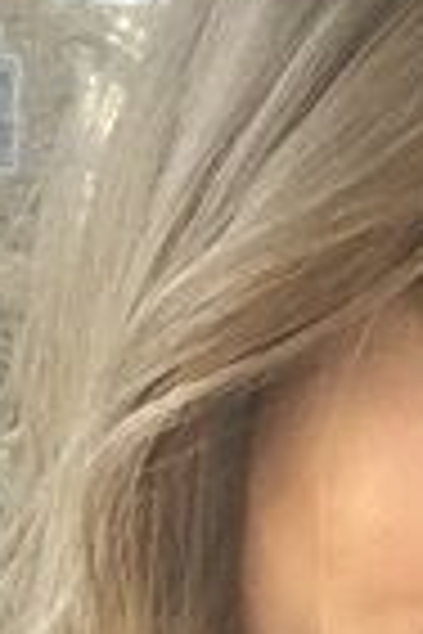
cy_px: 1281
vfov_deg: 12.4
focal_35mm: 145
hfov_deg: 9.2
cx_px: 684
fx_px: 2555
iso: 64
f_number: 2.4
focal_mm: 2.15
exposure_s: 1/120
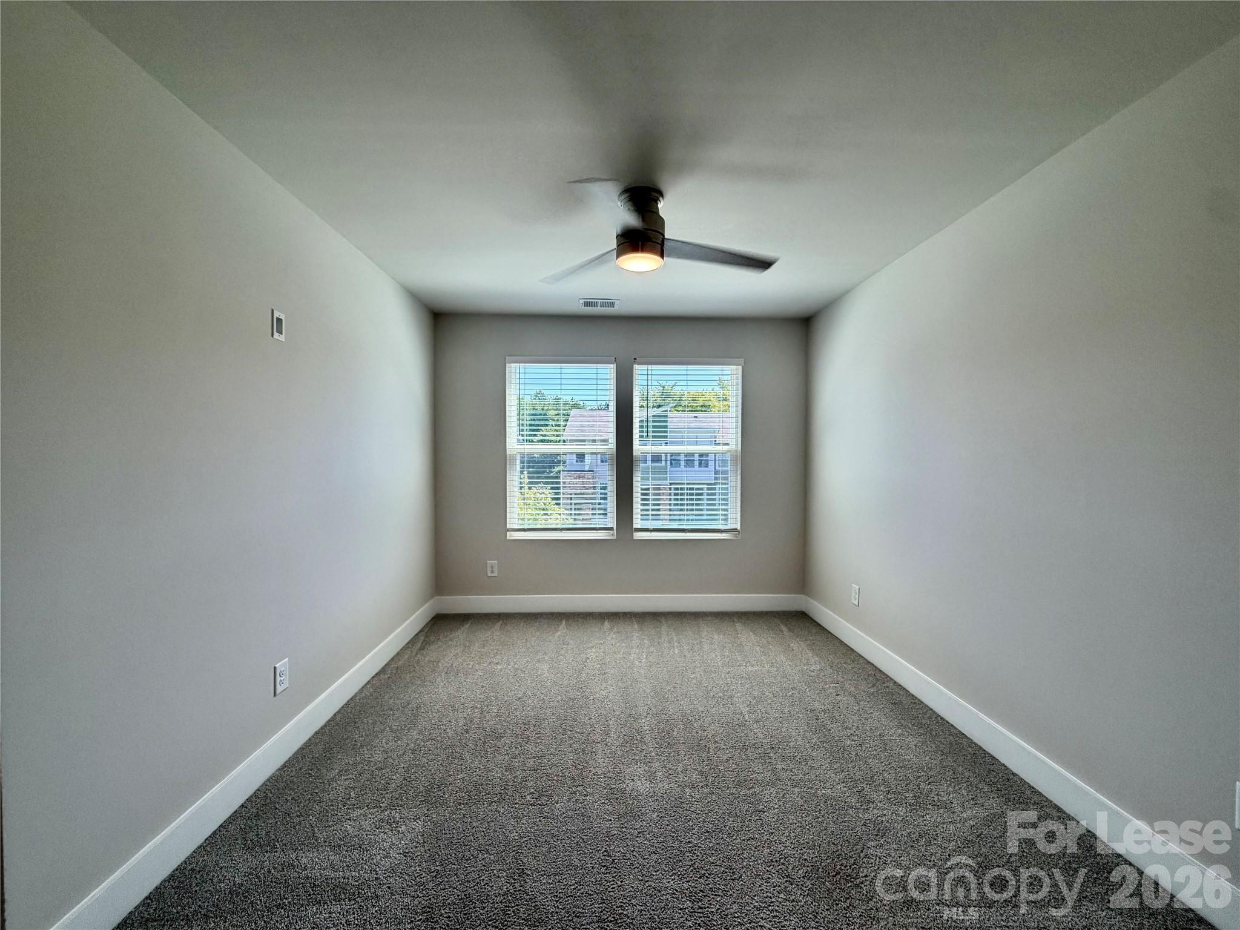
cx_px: 620
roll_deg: -0.1
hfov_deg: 102.1
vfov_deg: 85.7
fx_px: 502
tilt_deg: -1.4
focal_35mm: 14
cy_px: 465
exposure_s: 1/120
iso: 64
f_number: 2.2
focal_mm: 2.22
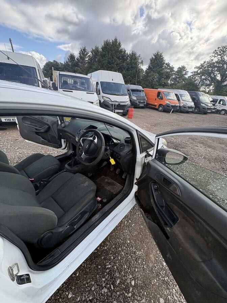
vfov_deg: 102.1
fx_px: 122
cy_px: 152
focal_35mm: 14
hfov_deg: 85.7
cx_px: 114
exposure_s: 1/473
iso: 64
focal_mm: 2.22
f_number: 2.2
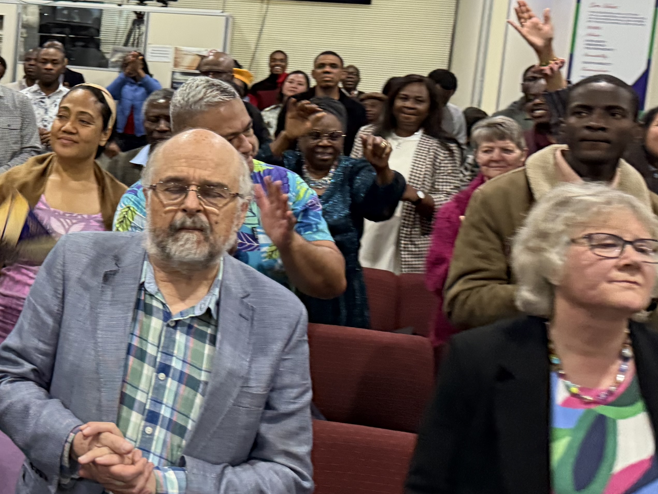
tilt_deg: -6.2
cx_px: -40
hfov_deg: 32.0
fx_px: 1026
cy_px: 125
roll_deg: -3.4
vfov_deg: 26.7
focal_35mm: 54
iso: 640
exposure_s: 1/50
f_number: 1.78
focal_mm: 6.76
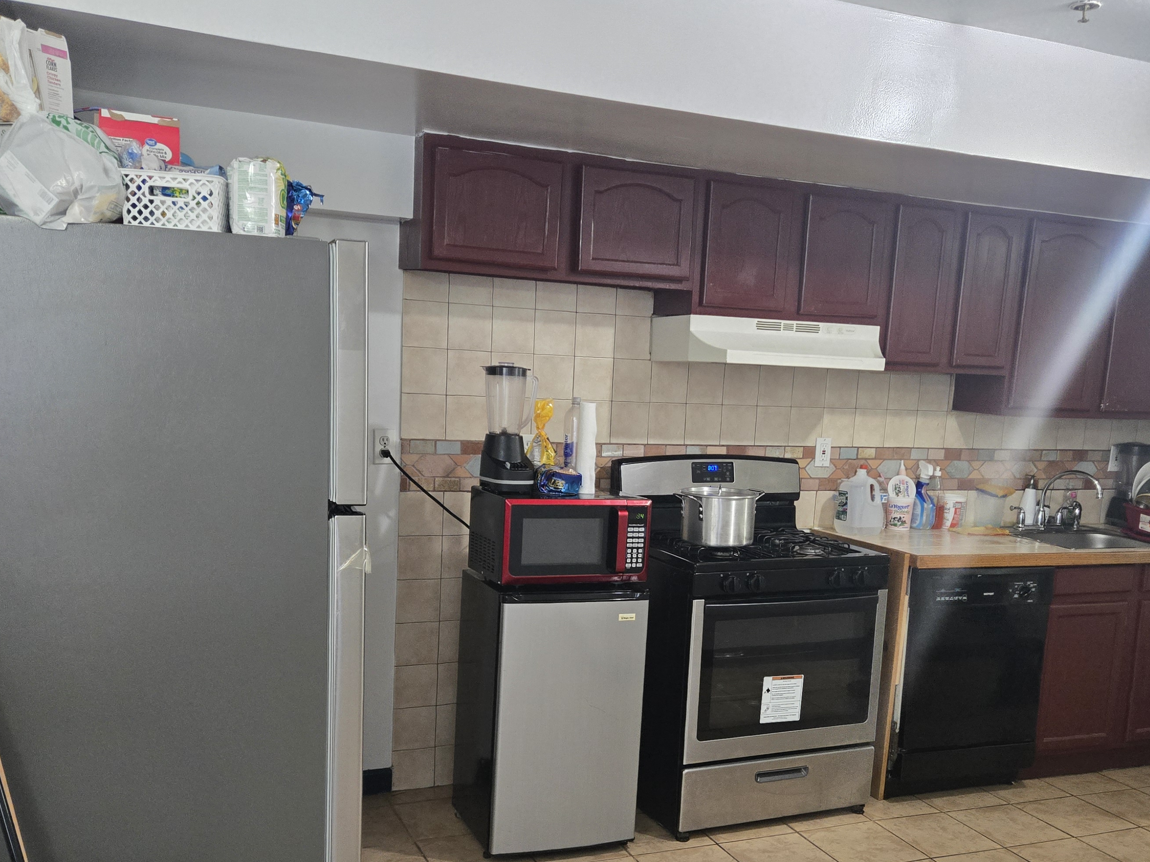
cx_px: 624
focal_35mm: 35
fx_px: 1163
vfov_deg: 40.3
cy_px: 555
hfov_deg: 52.6
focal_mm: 5.4
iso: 500
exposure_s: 1/120
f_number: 1.8
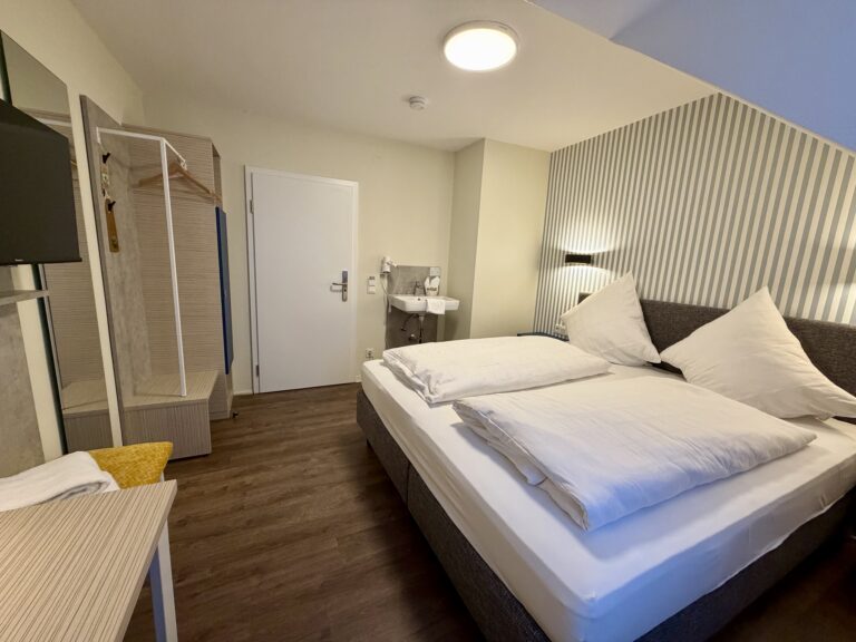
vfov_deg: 85.7
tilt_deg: -9.7
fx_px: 346
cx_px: 428
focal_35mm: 14
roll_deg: -3.2
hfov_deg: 102.1
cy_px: 321
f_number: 2.2
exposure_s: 1/120
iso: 250
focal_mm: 2.22
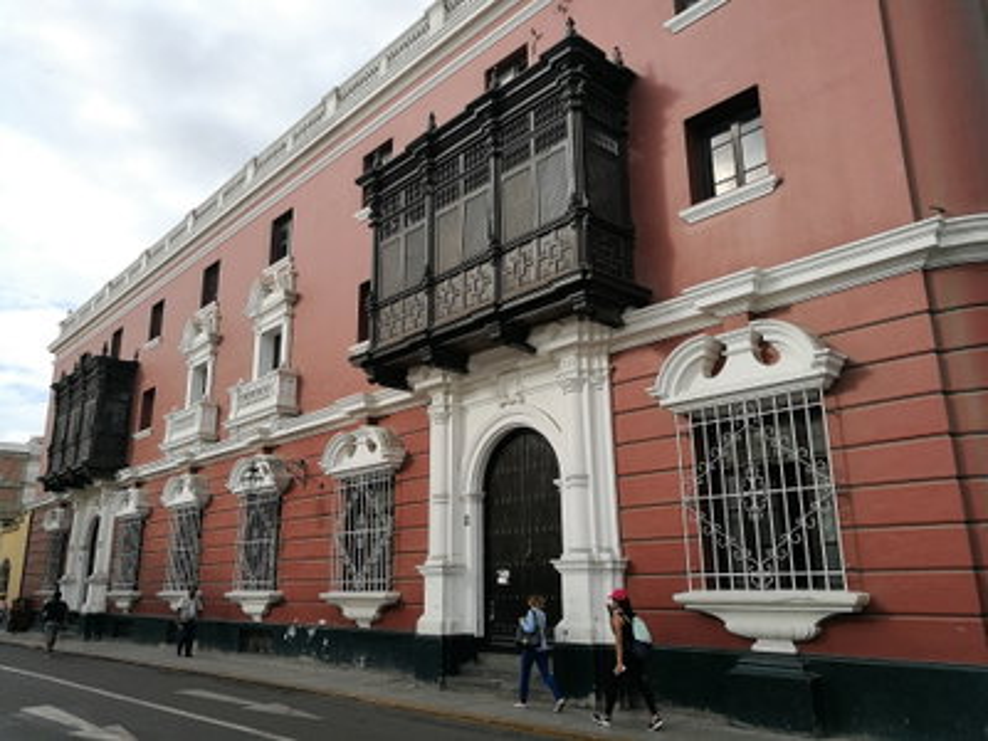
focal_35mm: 27
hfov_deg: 65.3
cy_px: 370
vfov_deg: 51.4
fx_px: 771
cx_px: 494
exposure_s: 1/910
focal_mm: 4.5
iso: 50
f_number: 2.2
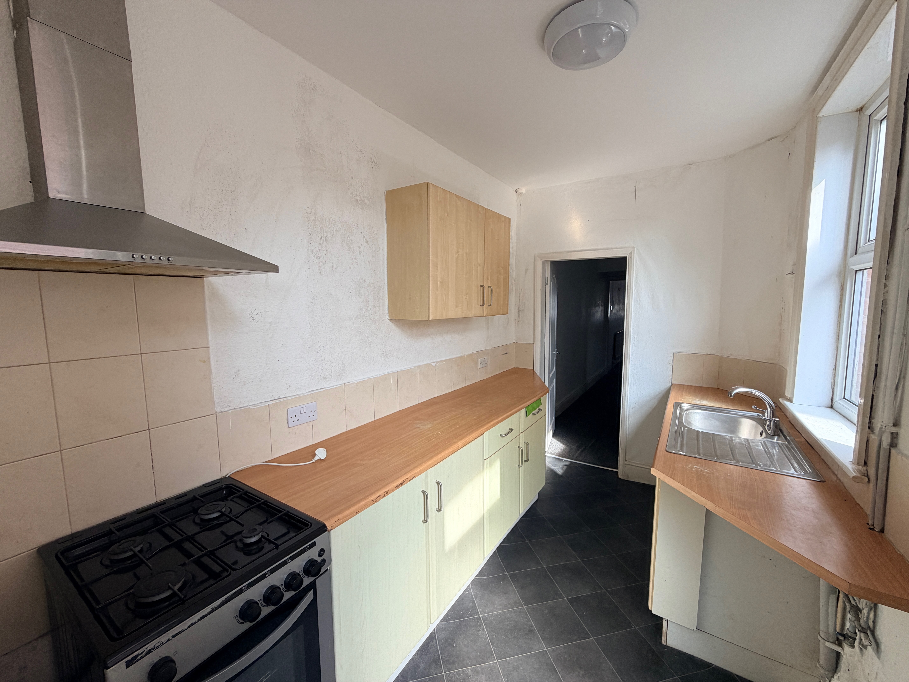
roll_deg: +0.7
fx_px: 368
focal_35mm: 14
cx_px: 454
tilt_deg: -6.1
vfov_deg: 85.7
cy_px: 341
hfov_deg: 102.1
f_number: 2.2
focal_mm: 2.22
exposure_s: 1/121
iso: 64
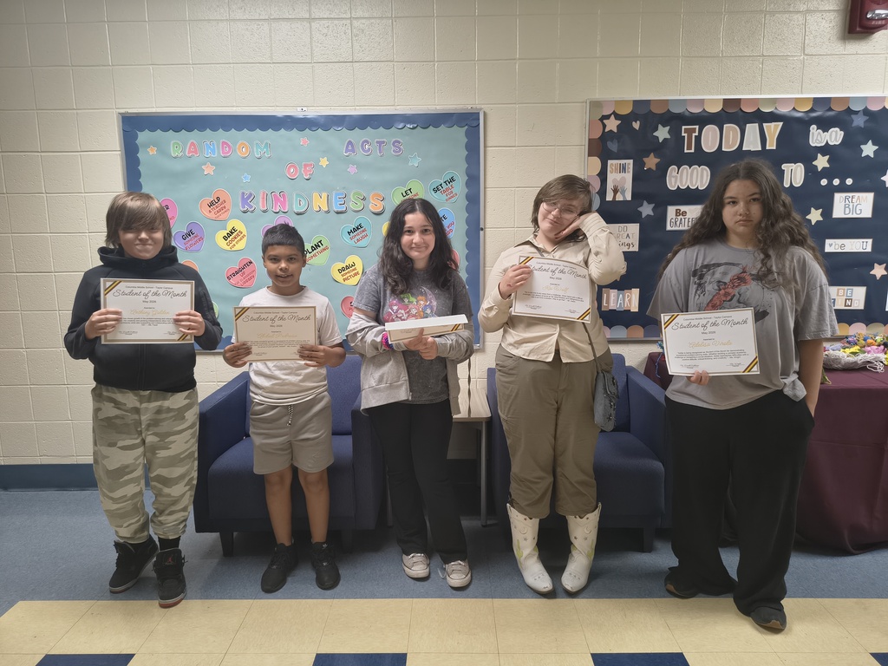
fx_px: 616
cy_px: 333
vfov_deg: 56.8
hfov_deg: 71.6
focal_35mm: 24
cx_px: 444
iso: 757
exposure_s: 1/60
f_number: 1.8
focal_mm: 5.56
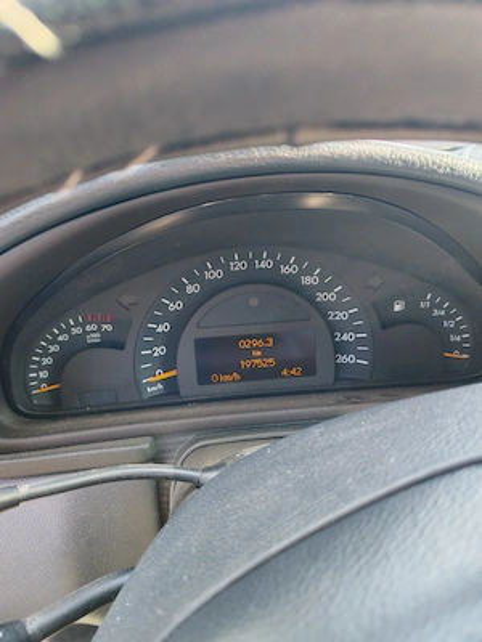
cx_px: 241
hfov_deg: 51.4
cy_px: 321
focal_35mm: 27
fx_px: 501
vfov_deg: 65.3
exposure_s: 1/100
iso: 400
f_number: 1.95
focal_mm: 5.52
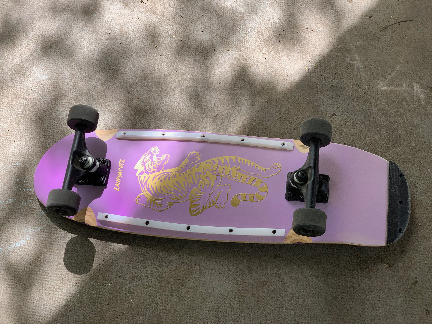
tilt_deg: -63.6
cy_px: 162
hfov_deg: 36.8
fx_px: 649
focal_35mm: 52
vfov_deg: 28.0
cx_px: 216
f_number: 2.4
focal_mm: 6
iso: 16
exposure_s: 1/304
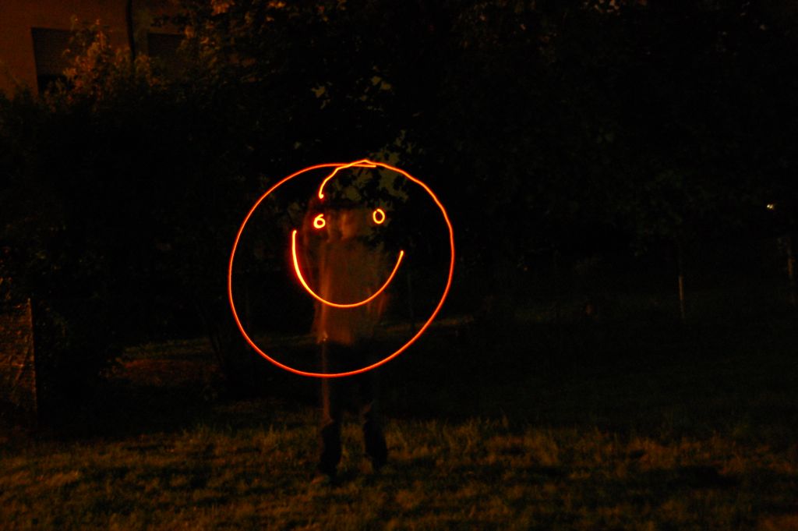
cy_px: 266
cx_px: 399
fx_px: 1262
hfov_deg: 35.1
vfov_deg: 23.7
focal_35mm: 57
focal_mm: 38
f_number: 4.5
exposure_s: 10.2
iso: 1600
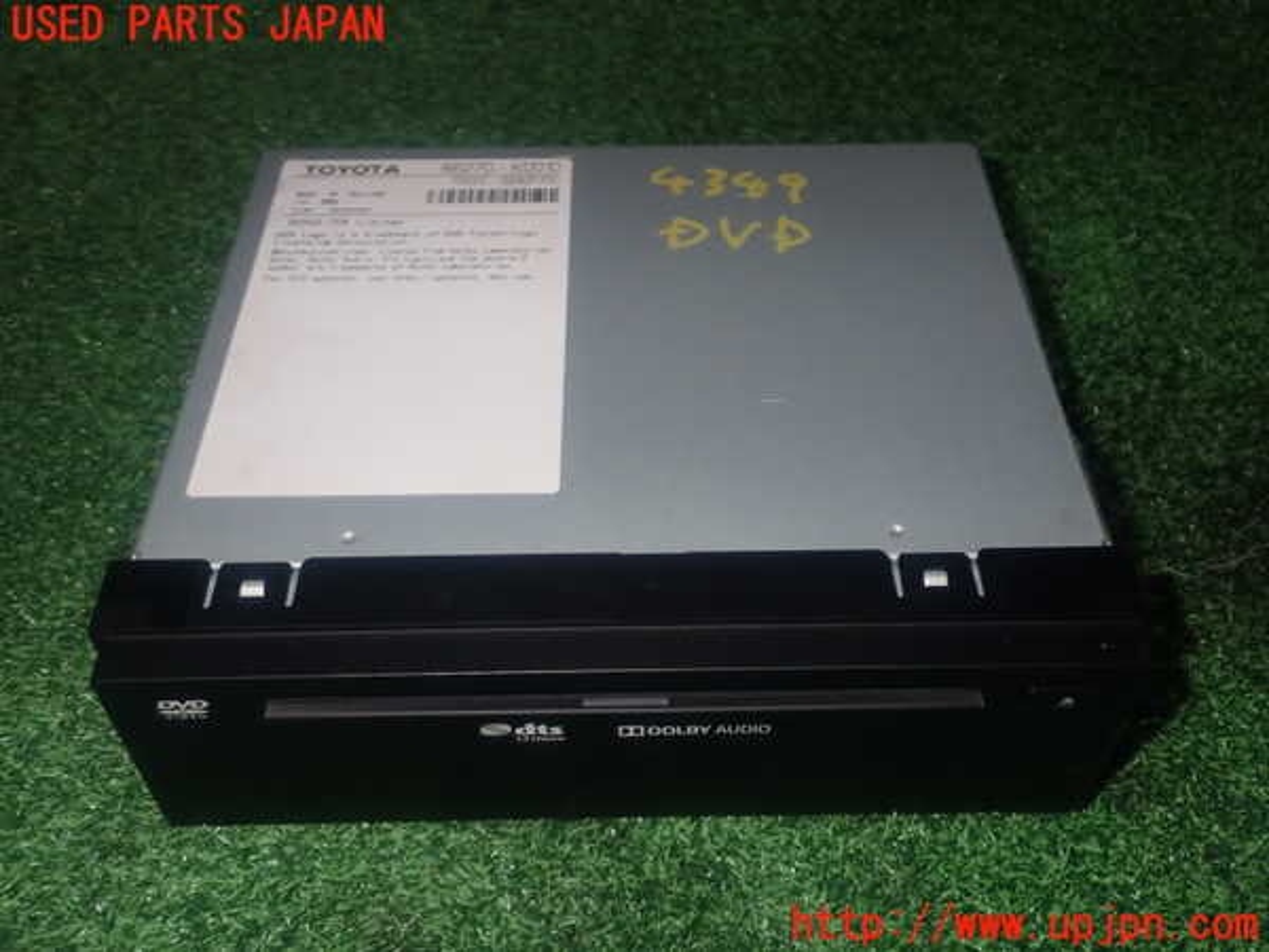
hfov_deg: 51.4
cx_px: 634
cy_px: 476
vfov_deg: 39.7
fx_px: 1320
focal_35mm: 36
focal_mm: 6.37
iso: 320
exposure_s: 1/40
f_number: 7.1
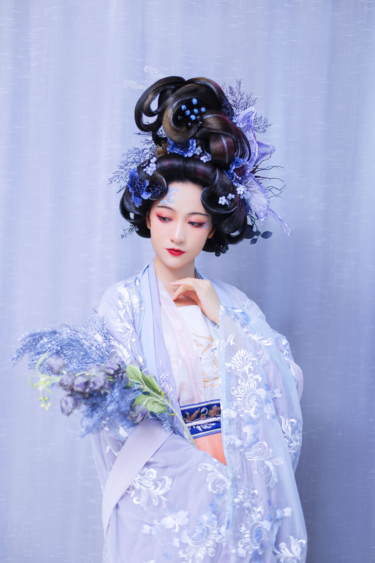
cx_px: 188
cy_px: 282
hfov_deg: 27.0
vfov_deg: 39.6
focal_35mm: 50
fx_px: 781
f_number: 1.8
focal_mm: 50
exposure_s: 1/125
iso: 100
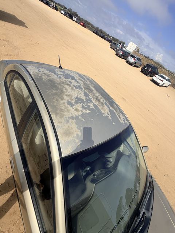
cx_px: 88
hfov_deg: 85.7
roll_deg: -31.8
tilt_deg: -36.1
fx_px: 94
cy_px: 116
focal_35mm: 14
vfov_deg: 102.1
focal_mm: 2.22
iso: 20
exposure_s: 1/1087
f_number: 2.2
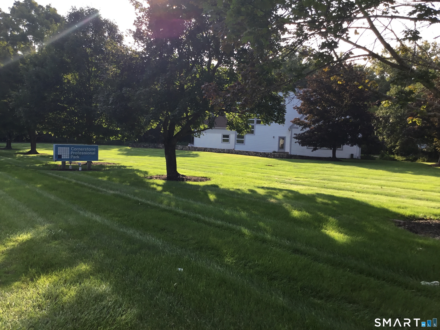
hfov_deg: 58.4
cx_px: 220
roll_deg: -2.5
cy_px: 165
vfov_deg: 45.4
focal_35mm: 31
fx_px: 394
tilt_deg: -5.1
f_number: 2.4
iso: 25
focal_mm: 3.3
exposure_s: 1/384
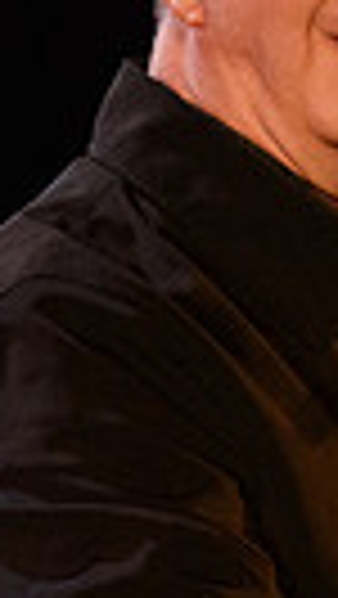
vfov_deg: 0.9
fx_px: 39248
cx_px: 746
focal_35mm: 2468
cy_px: 376
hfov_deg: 0.5
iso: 4000
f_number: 6
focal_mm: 450
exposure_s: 1/200
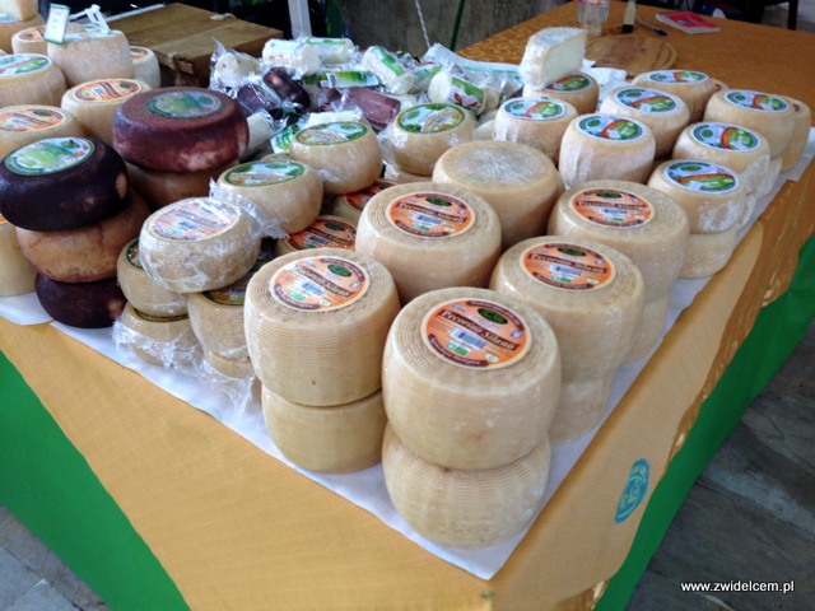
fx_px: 777
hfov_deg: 55.4
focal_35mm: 33
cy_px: 306
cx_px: 408
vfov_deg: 42.9
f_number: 2.4
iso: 50
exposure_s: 1/20
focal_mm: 4.12
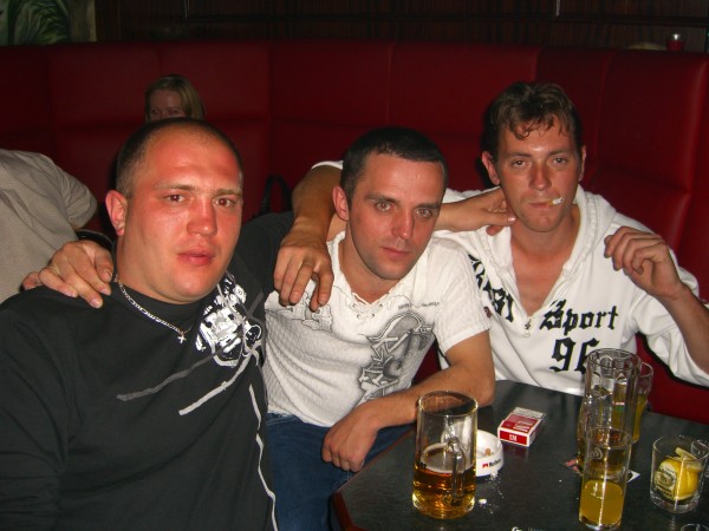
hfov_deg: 49.0
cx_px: 354
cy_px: 266
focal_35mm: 38
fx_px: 778
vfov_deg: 37.7
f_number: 2.8
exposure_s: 1/60
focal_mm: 7.9
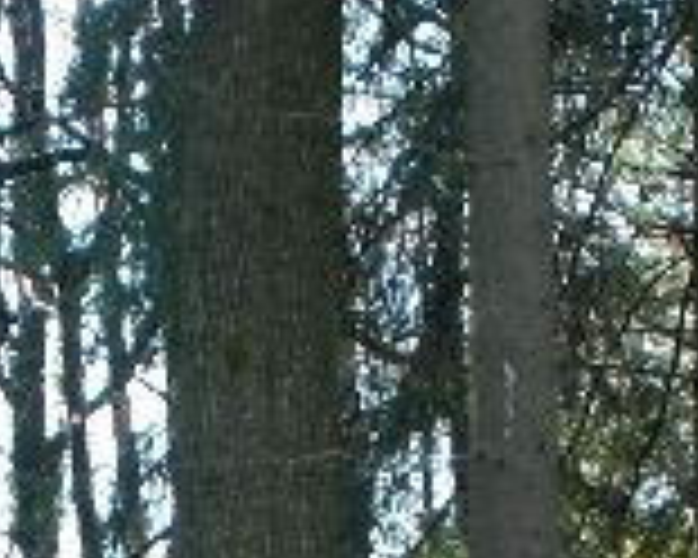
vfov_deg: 8.8
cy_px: 999
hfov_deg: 11.3
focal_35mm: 169
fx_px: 3491
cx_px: -36
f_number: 2.8
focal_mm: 5.86
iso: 50
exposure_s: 1/40
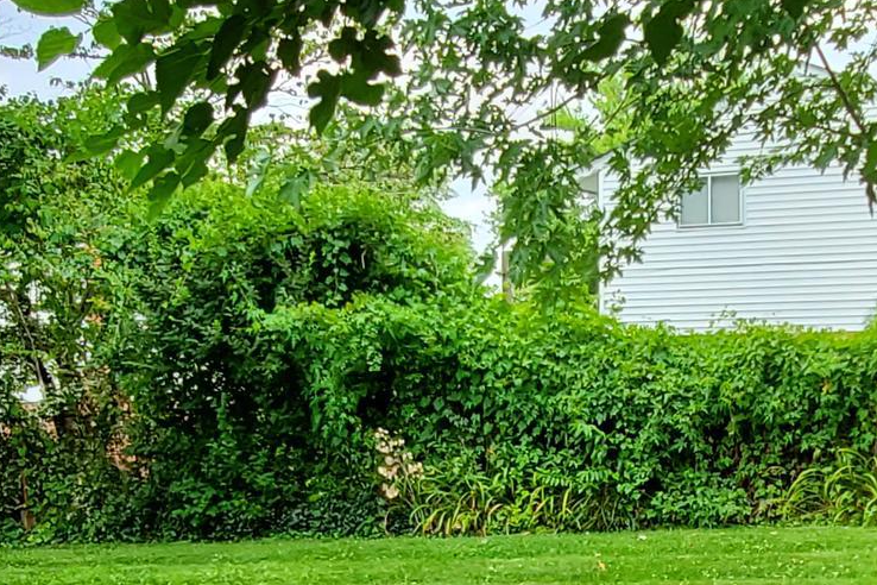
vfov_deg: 17.8
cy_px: 548
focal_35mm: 75
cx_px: 575
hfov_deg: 26.9
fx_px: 1827
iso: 50
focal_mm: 1.8
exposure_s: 1/309
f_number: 2.2
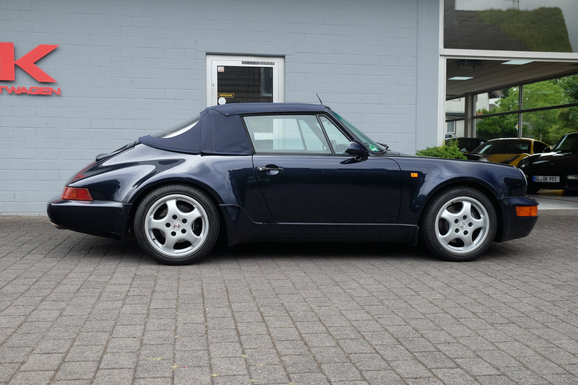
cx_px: 289
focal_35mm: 36
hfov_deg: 53.1
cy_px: 192
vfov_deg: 36.9
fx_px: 578
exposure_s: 1/150
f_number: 5
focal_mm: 24.3
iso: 200
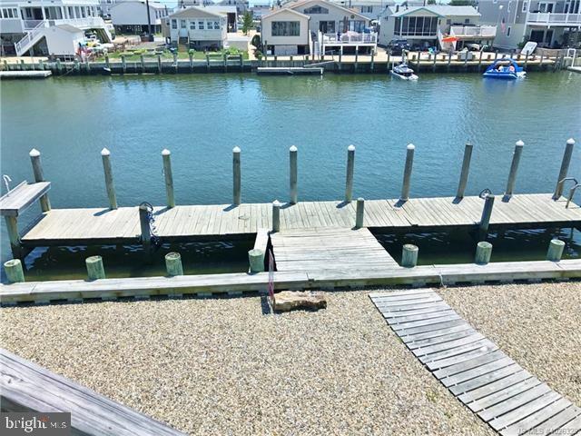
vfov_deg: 49.7
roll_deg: +0.0
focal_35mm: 28
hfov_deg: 63.4
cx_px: 290
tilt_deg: -23.8
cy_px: 218
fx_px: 470
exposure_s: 1/2740
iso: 20
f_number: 1.8
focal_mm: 3.99
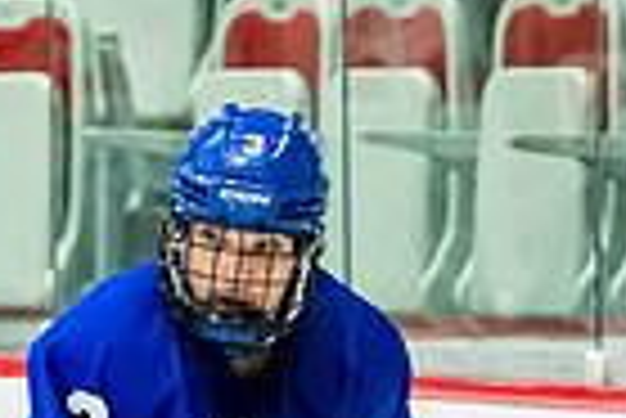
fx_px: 15840
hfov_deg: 2.3
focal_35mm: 910
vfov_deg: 1.5
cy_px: 1076
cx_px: 634
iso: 1600
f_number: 3.2
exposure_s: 1/1000
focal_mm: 116
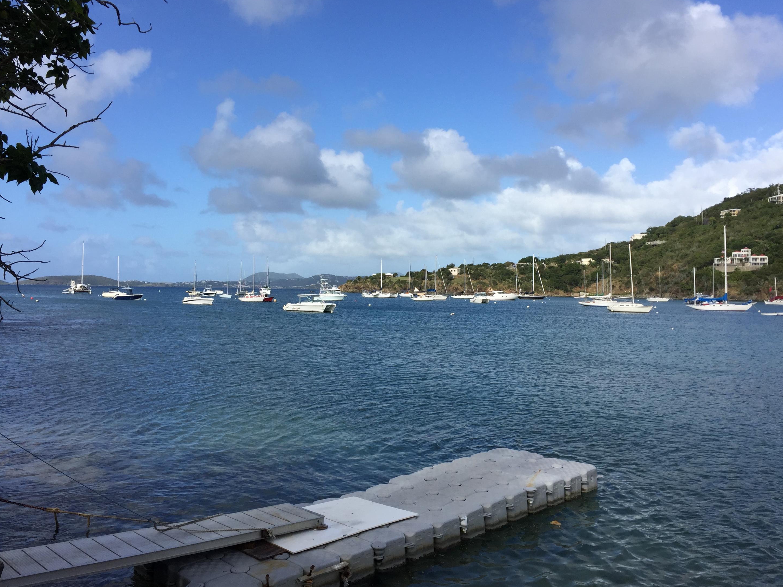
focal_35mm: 30
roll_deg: -2.1
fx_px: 679
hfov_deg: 60.0
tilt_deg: -1.0
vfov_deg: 46.8
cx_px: 403
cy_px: 296
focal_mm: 4.15
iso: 32
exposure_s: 1/1980
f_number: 2.2
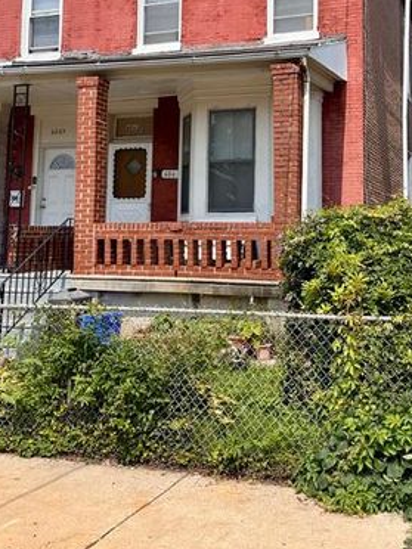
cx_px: 255
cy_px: 147
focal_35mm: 43
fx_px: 682
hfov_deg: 33.4
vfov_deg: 42.7
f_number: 1.78
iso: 80
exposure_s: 1/5000
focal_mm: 6.86
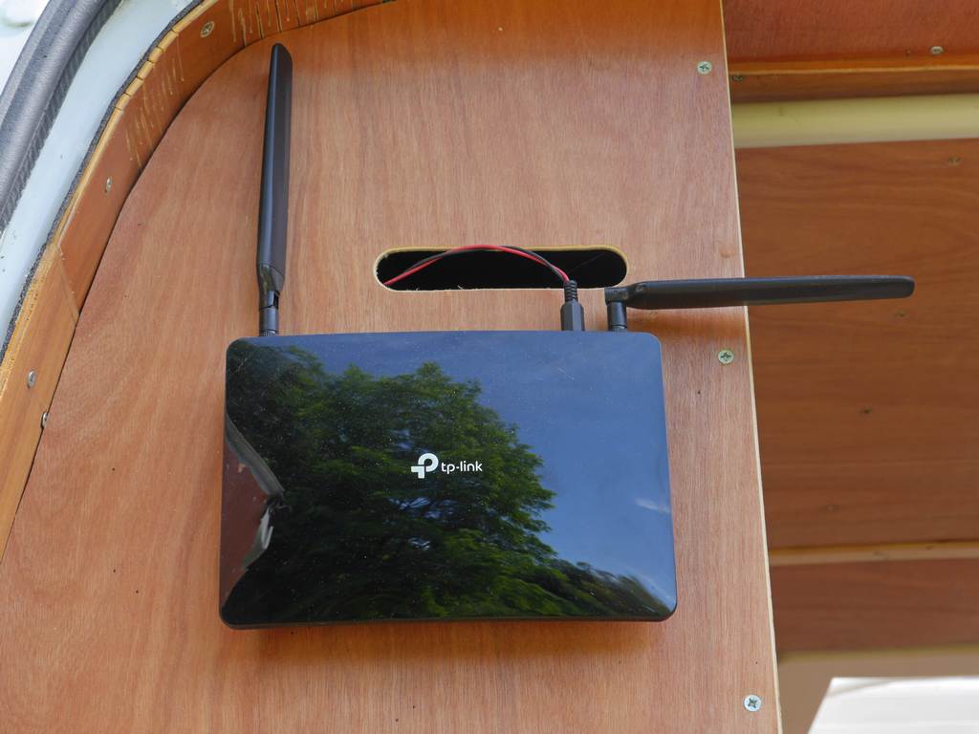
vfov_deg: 22.9
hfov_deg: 30.3
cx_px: 490
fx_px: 1810
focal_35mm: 64
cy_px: 367
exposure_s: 1/60
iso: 200
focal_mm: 32
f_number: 7.1
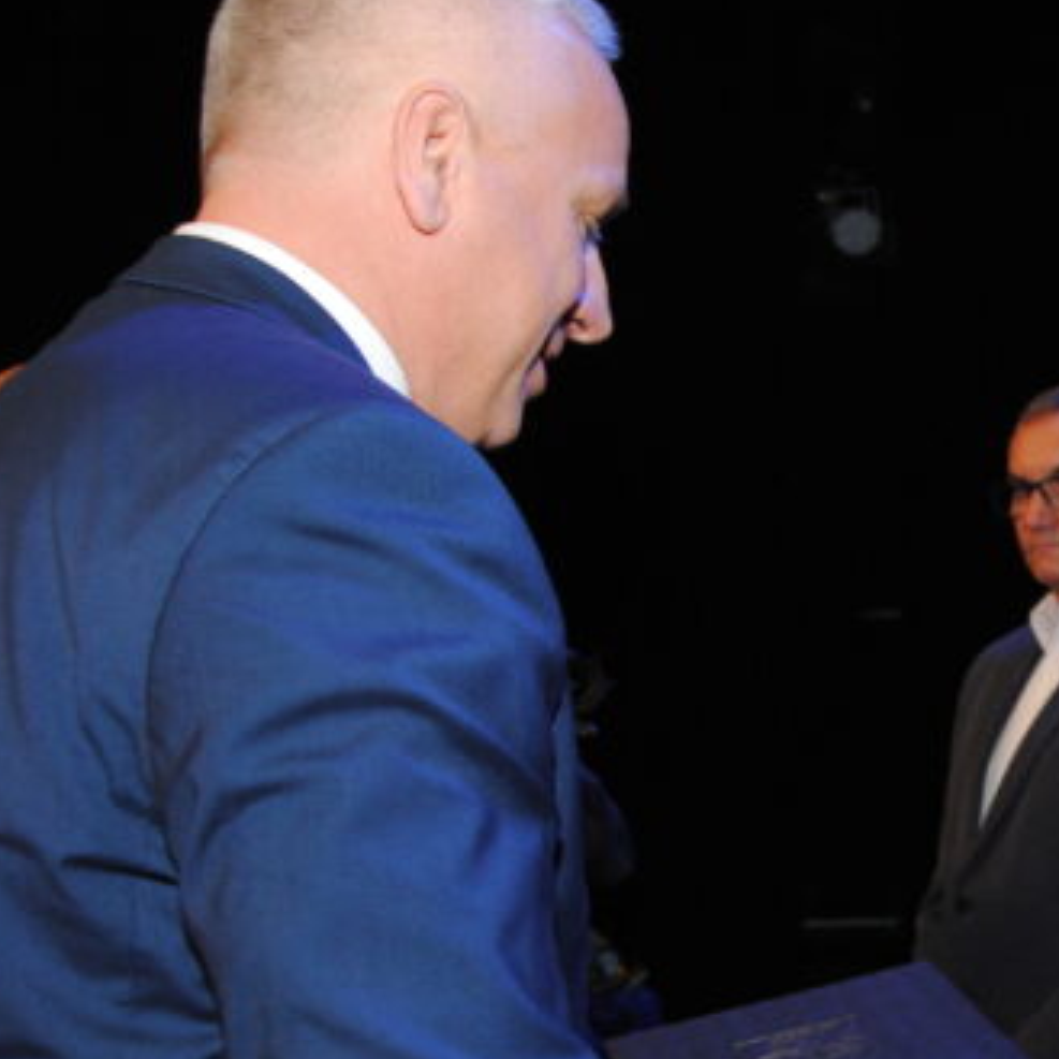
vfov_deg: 25.3
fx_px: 2350
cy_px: 713
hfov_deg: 24.2
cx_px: 1075
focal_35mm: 68
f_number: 5.6
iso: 400
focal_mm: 25
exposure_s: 1/60
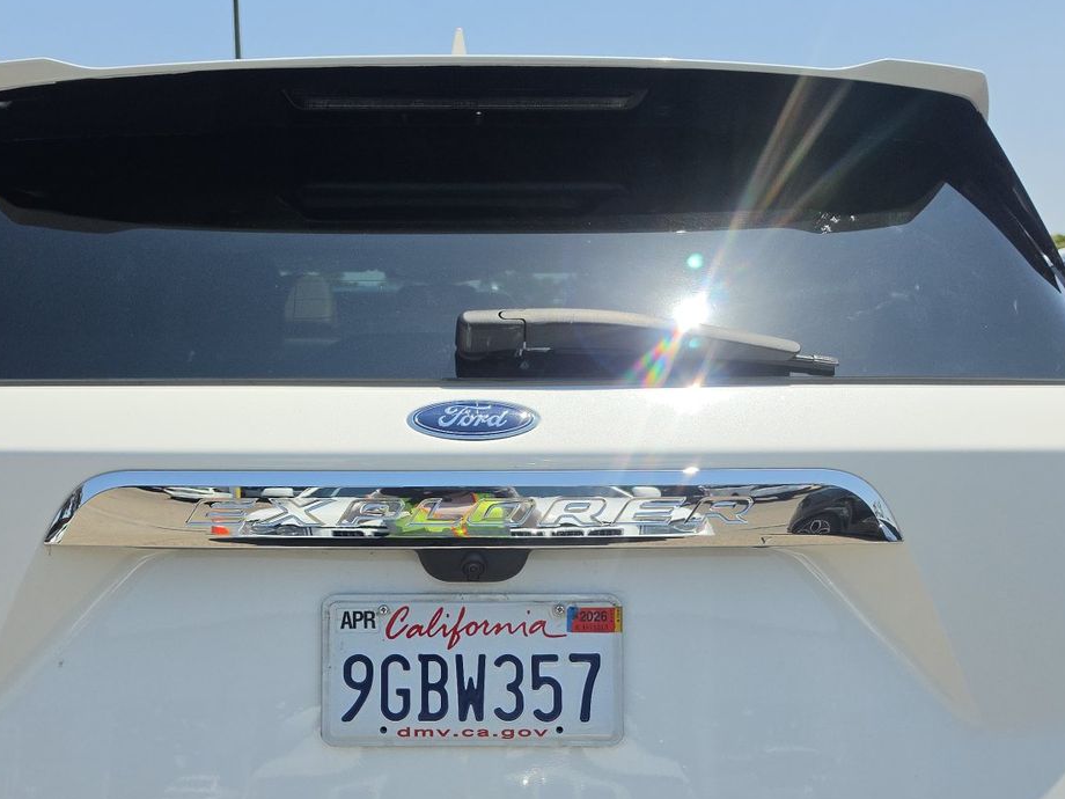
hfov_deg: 46.6
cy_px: 592
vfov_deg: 35.2
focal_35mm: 40
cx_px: 451
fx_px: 1231
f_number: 1.4
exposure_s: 1/7940
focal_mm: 6.5
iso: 58
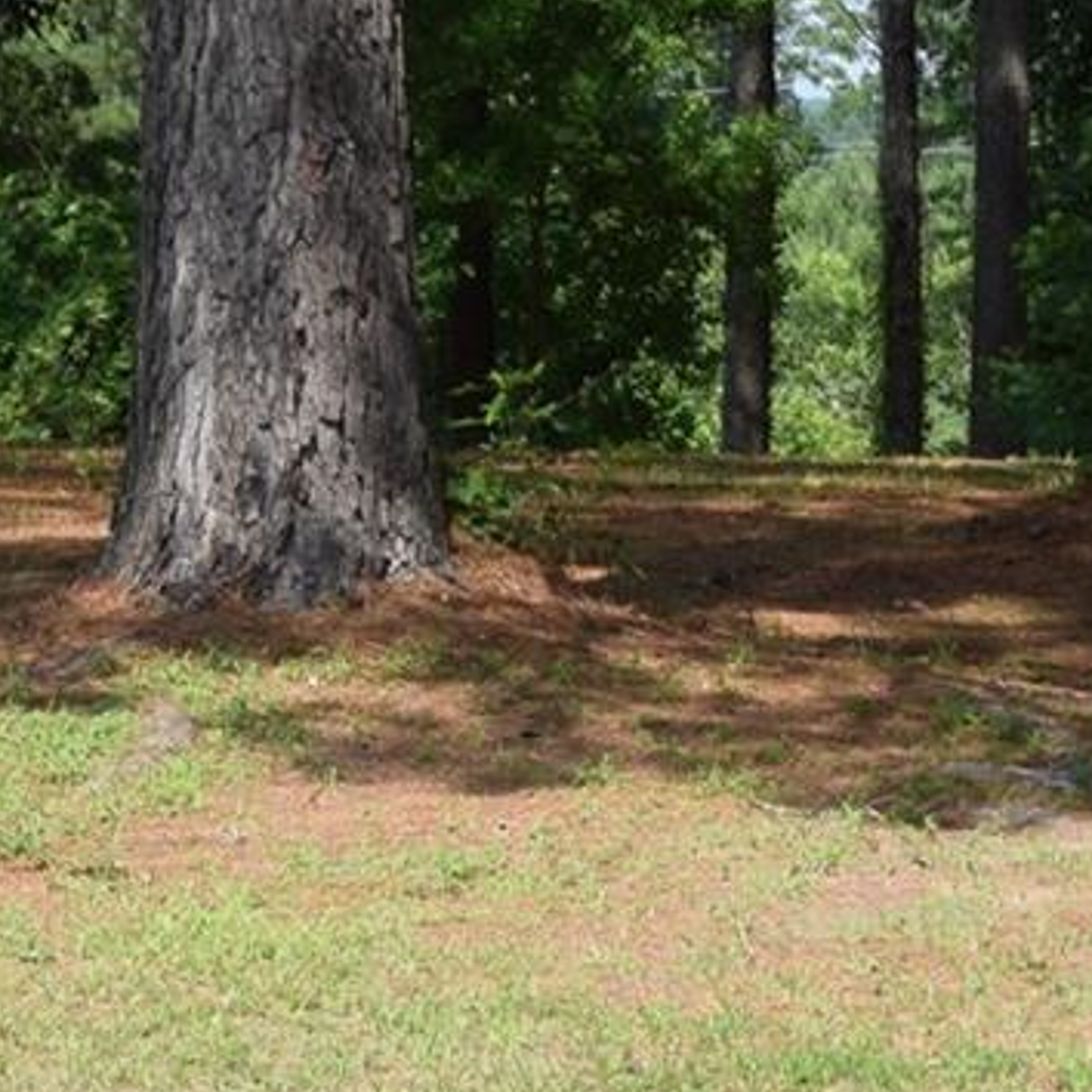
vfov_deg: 7.9
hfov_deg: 7.7
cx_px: 1718
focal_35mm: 221
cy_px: -45
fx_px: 7888
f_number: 9
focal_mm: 30
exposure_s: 1/320
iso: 200
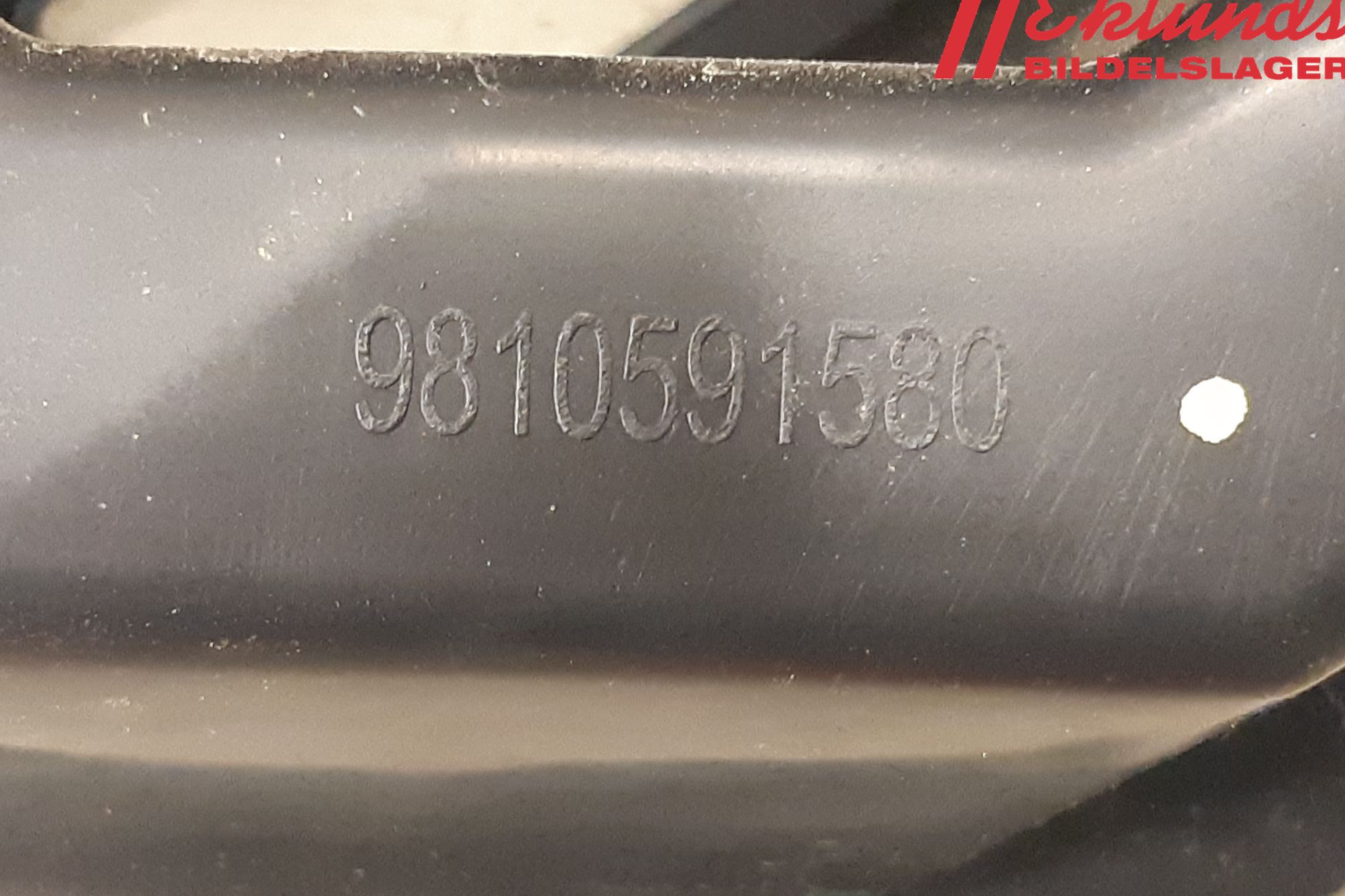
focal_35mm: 28
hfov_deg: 65.5
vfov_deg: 46.4
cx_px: 655
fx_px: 1046
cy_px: 486
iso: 500
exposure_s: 1/25
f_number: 1.7
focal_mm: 3.93
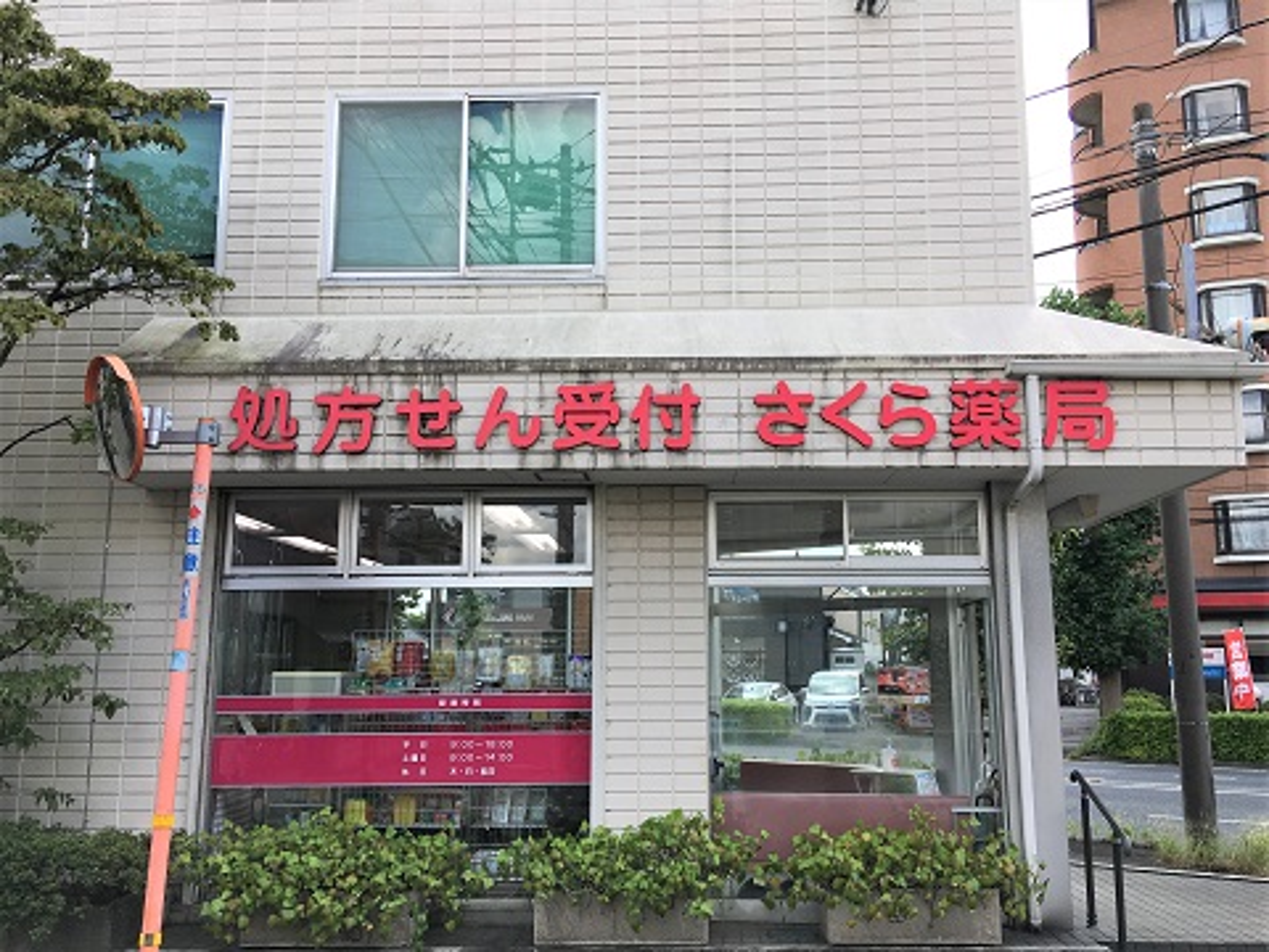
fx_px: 1063
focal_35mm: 29
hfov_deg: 61.7
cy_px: 476
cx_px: 634
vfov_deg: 48.2
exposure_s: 1/475
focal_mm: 4.15
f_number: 2.2
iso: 25
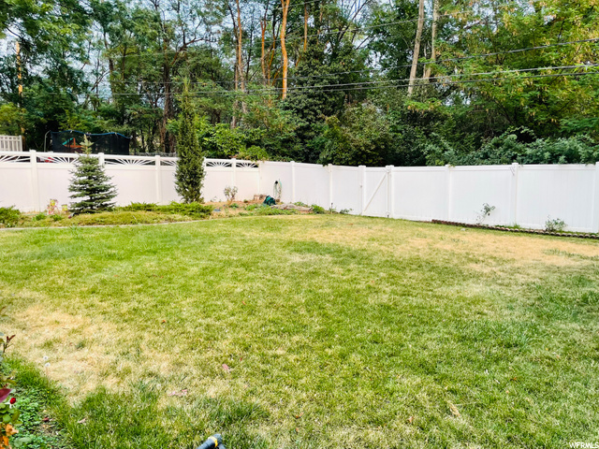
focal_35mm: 26
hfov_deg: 67.3
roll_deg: +0.8
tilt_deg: -4.0
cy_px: 224
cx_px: 300
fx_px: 450
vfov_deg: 53.1
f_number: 1.6
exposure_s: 1/121
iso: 80
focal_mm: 4.2
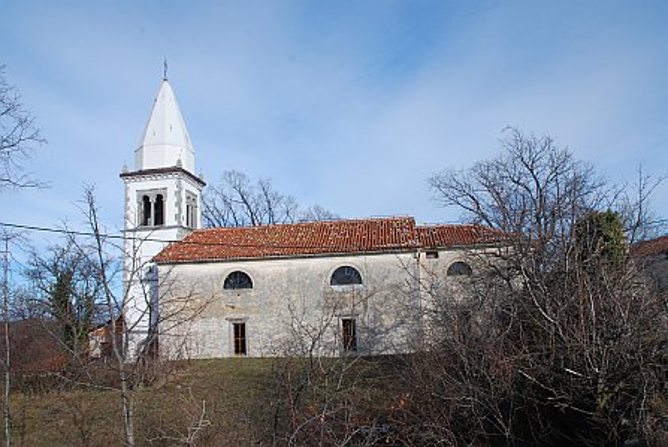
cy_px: 224
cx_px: 334
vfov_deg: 48.0
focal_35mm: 27
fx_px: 501
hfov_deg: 67.3
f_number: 10
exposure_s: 1/200
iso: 200
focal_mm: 18
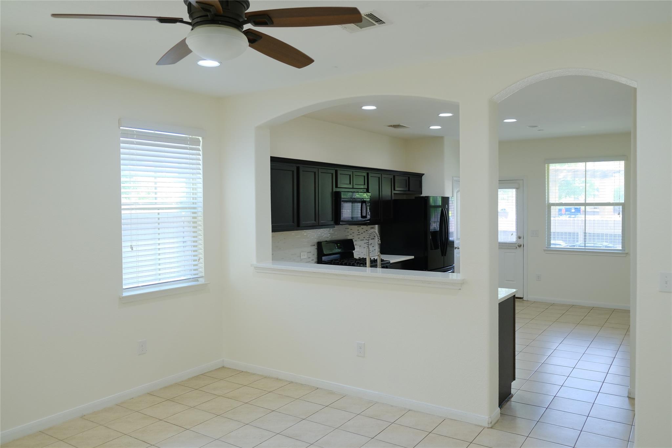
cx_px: 336
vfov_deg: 47.9
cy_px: 224
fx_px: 504
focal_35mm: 27
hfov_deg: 67.4
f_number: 2.8
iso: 500
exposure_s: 1/60
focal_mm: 18
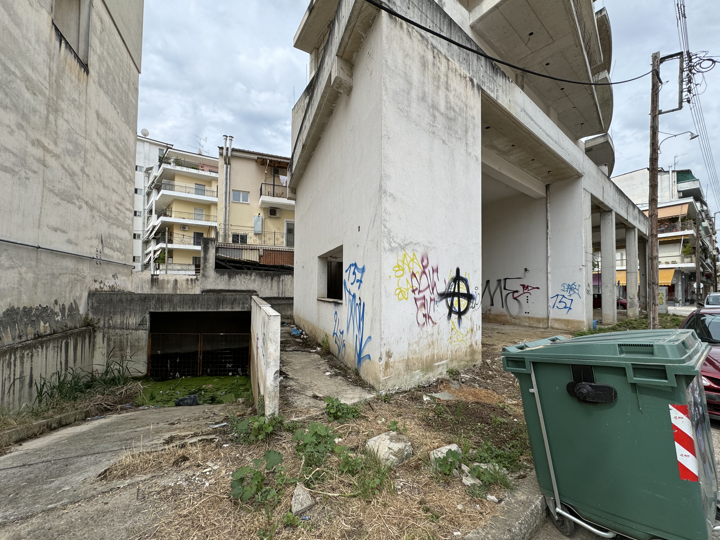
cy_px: 280
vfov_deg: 81.7
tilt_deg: +1.6
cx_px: 356
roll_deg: -0.6
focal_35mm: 15
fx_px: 312
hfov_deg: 98.2
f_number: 2.2
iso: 50
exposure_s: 1/1236
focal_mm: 2.22
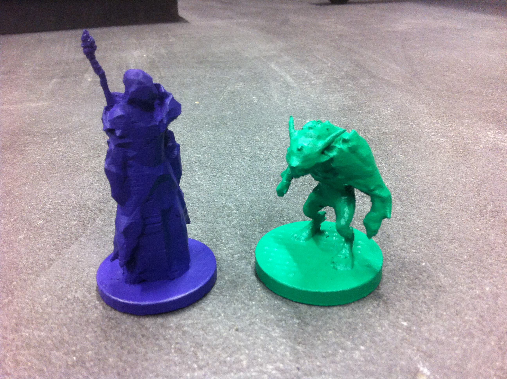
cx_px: 254
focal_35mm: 35
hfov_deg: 52.7
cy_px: 190
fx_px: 512
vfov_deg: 40.6
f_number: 2.8
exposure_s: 1/15
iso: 125
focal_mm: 3.85
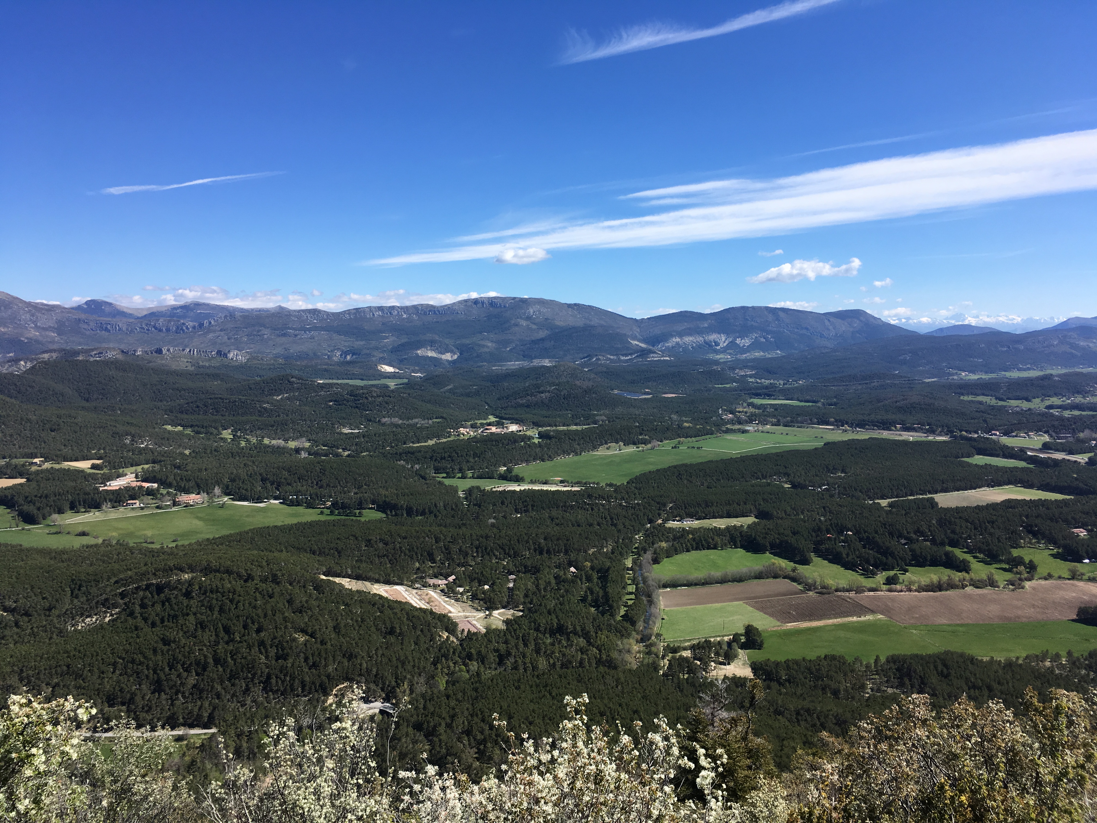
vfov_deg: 48.2
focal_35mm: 29
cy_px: 412
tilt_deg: -6.2
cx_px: 548
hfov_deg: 61.7
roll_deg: +0.3
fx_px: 919
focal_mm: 4.15
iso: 25
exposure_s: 1/1399
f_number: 2.2
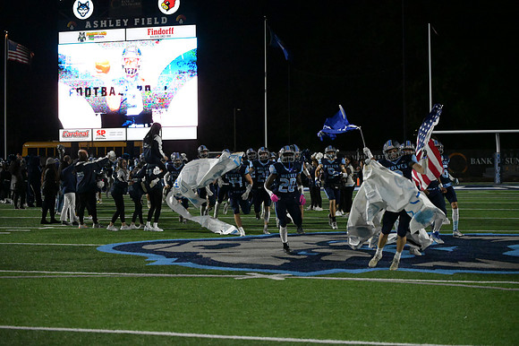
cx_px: 260
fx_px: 1009
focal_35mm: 70
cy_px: 173
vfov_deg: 19.4
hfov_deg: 28.9
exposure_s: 1/8000
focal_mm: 70
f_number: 2.8
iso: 20000
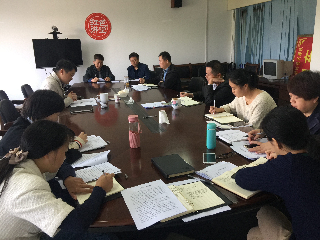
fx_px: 268
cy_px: 120
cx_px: 160
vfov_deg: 48.2
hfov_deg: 61.7
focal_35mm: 29
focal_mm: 4.15
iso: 40
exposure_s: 1/17
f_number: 2.2
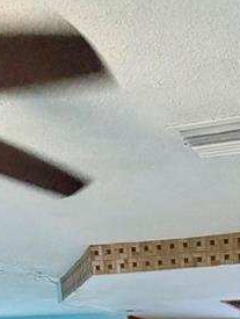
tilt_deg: -11.5
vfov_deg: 23.6
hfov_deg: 22.6
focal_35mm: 61
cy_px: 506
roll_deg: +0.2
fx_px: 563
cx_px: 268
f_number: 2.2
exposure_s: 1/120
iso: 320
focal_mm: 2.22
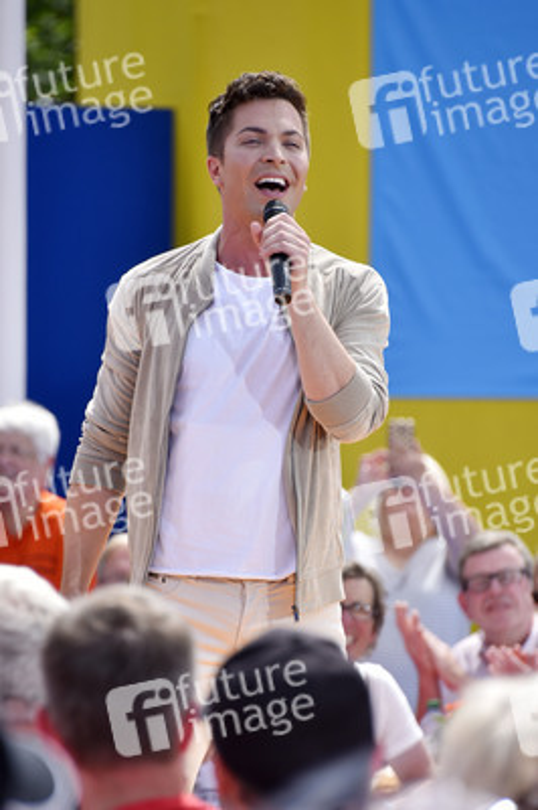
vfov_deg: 6.9
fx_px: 6736
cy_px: 405
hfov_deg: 4.6
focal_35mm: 300
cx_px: 269
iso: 125
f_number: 5.6
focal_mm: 300
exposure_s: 1/640
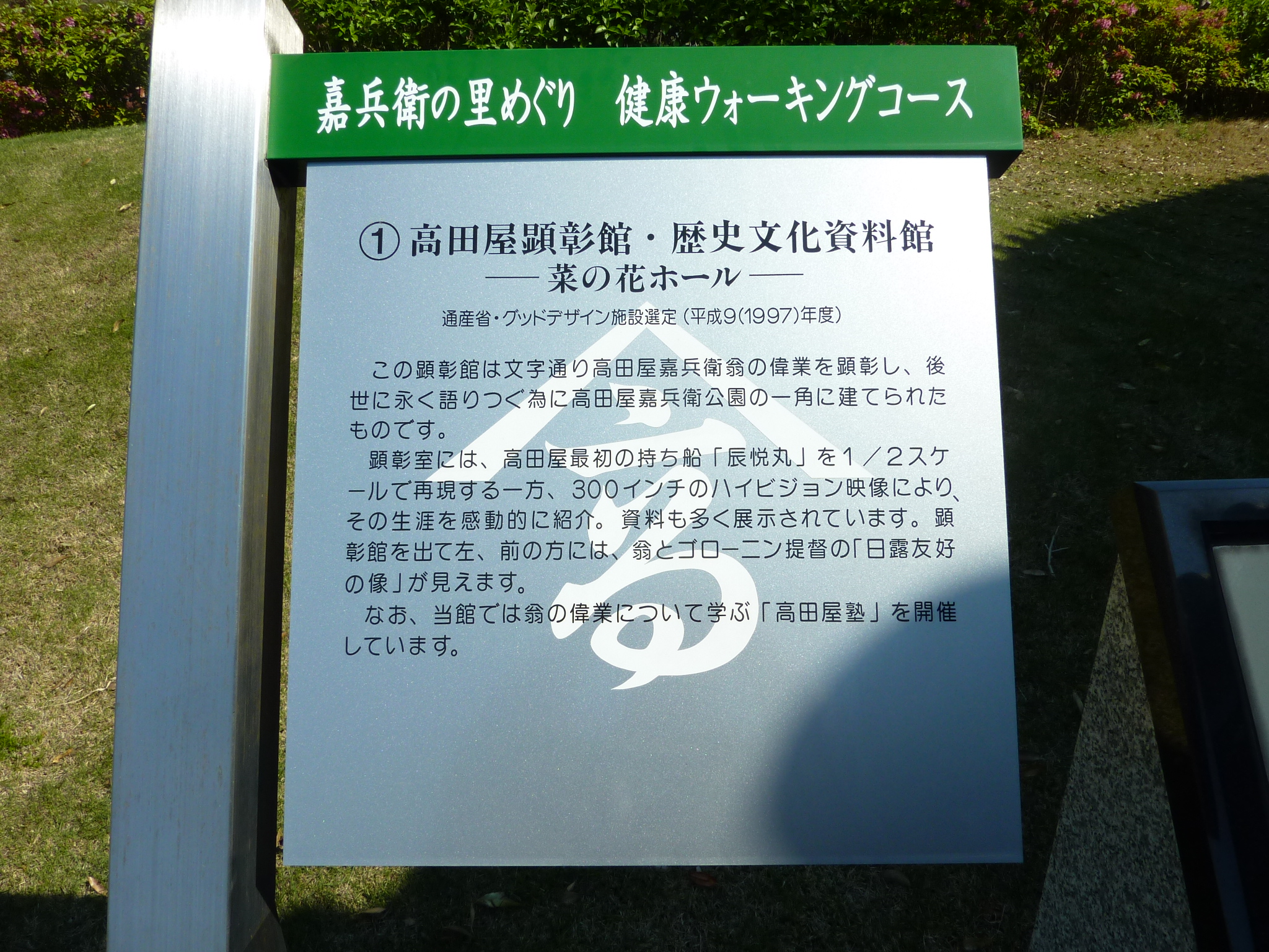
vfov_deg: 54.9
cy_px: 476
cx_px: 634
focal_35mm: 25
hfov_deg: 69.4
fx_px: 916
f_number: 4.5
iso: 80
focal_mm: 4.1
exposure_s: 1/500
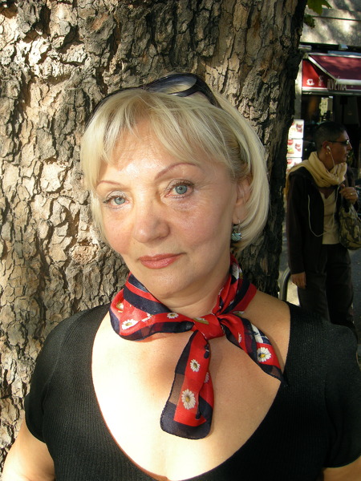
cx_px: 180
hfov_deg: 39.7
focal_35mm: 36
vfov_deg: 51.4
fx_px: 501
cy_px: 240
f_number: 3.4
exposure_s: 1/86.2
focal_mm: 7.5
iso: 64
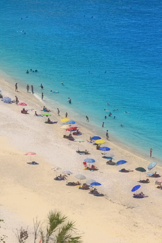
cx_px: 395
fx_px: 1627
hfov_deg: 5.5
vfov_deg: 8.5
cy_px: 186
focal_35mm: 241
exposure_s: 1/500
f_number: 11
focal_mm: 44
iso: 200
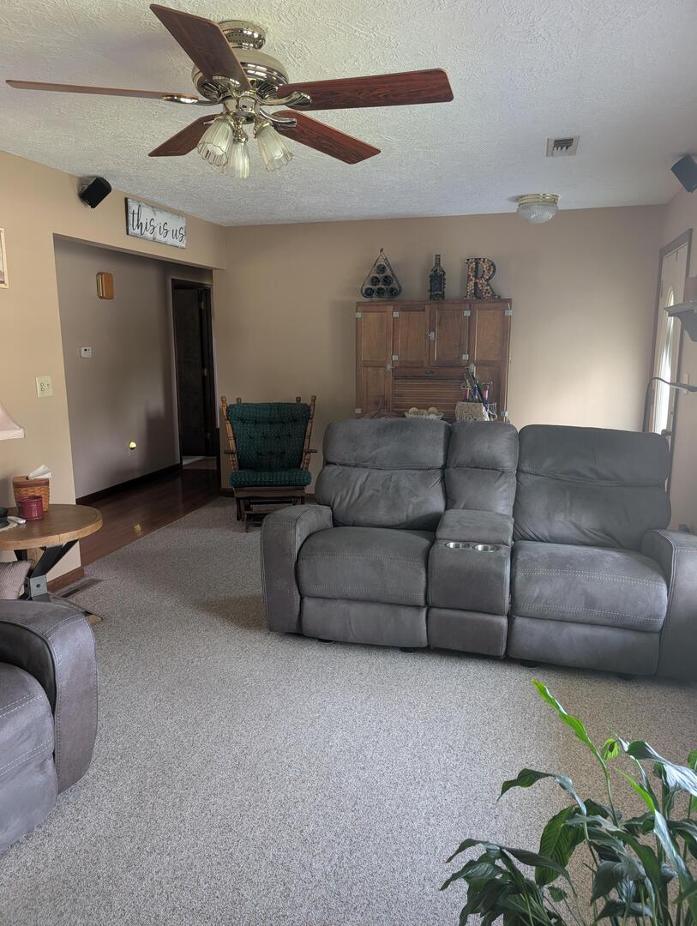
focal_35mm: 24
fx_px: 643
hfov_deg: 56.9
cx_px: 348
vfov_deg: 71.5
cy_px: 463
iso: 298
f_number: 1.68
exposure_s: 1/23.8
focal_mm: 6.9
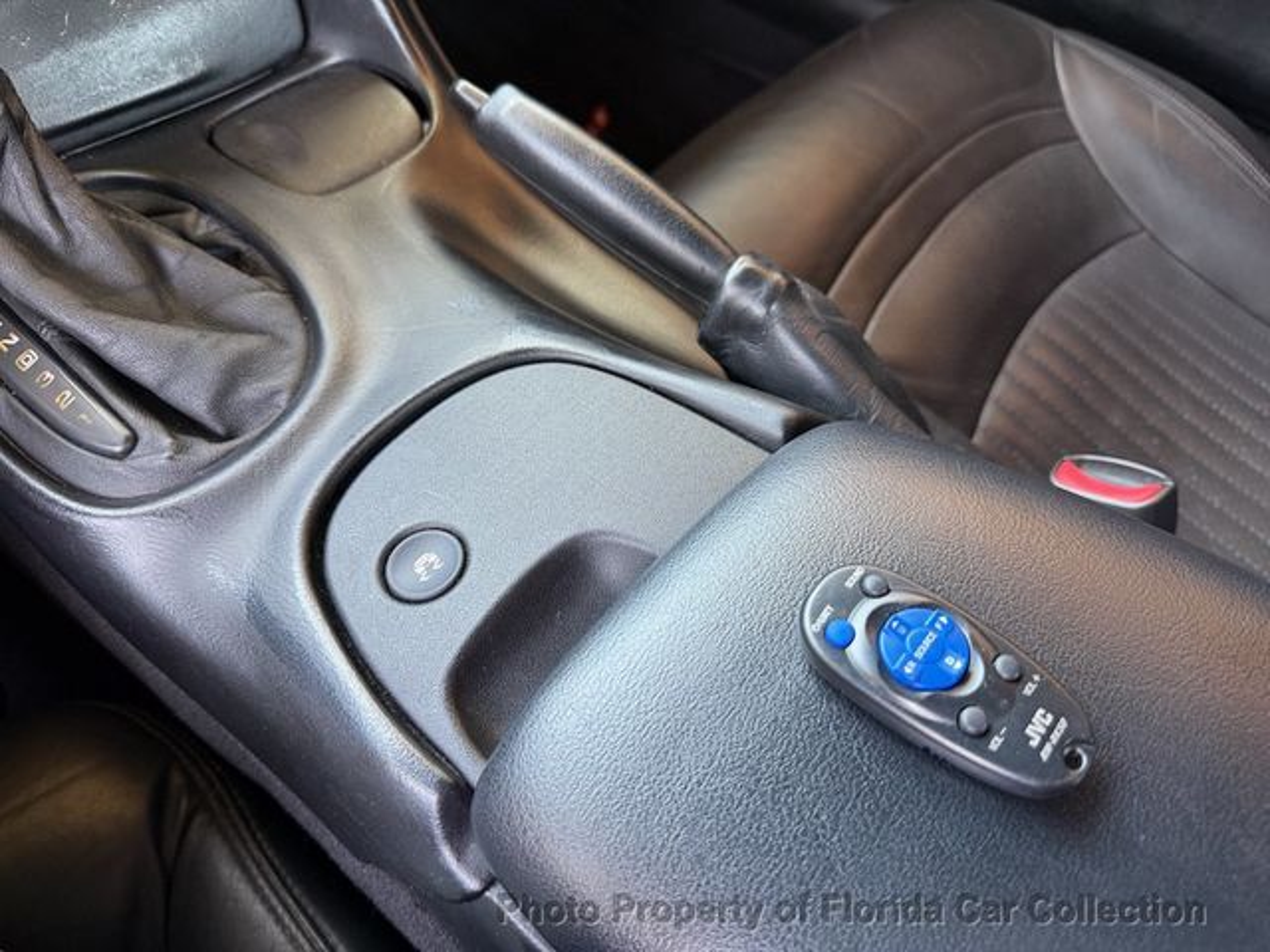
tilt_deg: -56.0
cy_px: 476
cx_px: 635
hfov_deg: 71.6
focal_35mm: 24
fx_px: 881
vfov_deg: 56.8
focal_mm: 6.76
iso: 250
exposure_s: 1/60
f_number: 1.78
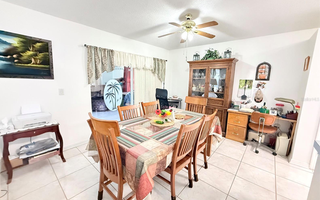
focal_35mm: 15
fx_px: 131
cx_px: 158
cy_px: 99
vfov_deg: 74.8
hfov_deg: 101.5
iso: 1000
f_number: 2.2
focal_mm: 2.22
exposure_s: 1/60
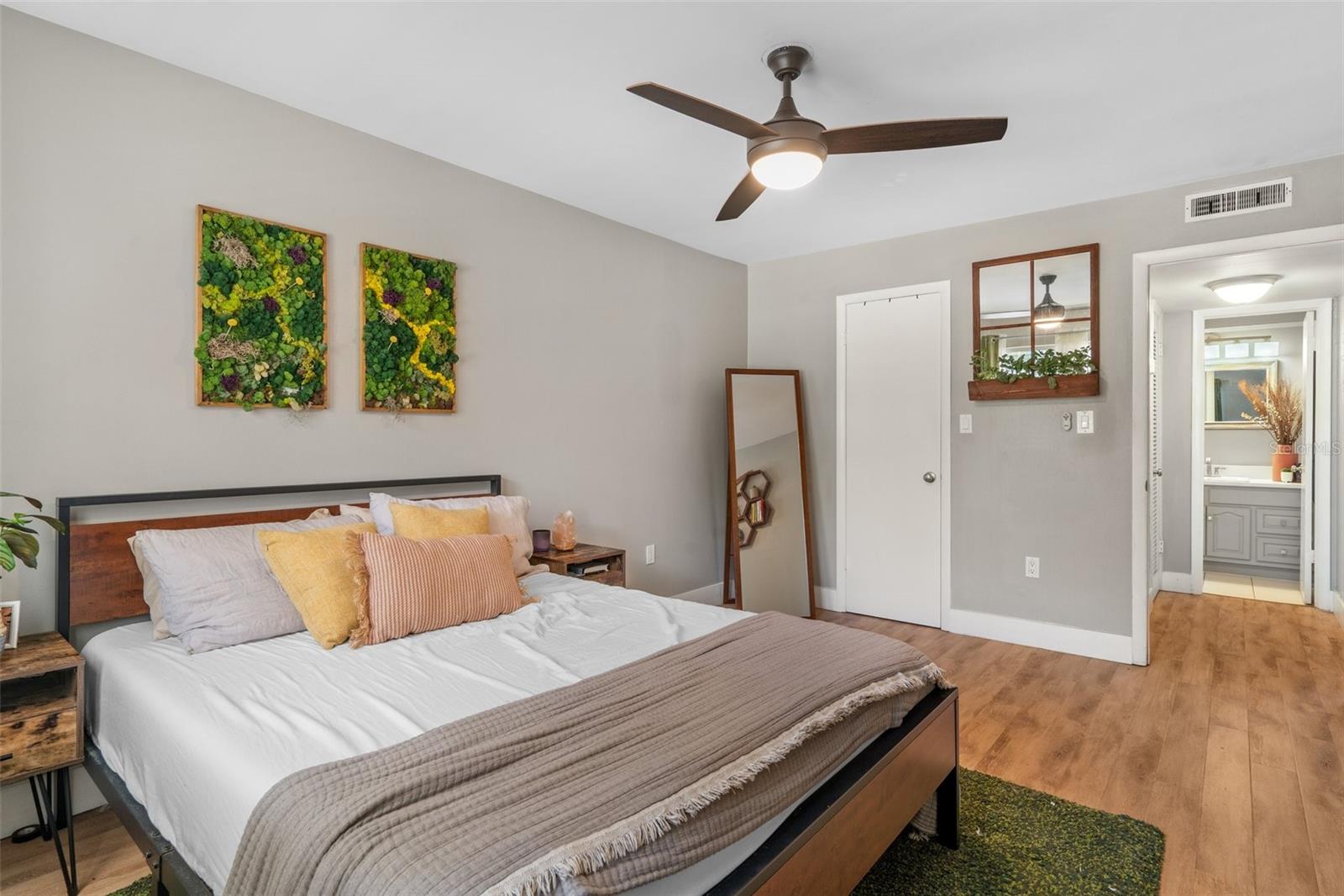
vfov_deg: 67.4
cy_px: 448
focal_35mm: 18
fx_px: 672
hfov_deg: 90.0
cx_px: 672
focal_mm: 18
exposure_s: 1.3
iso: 320
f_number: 8
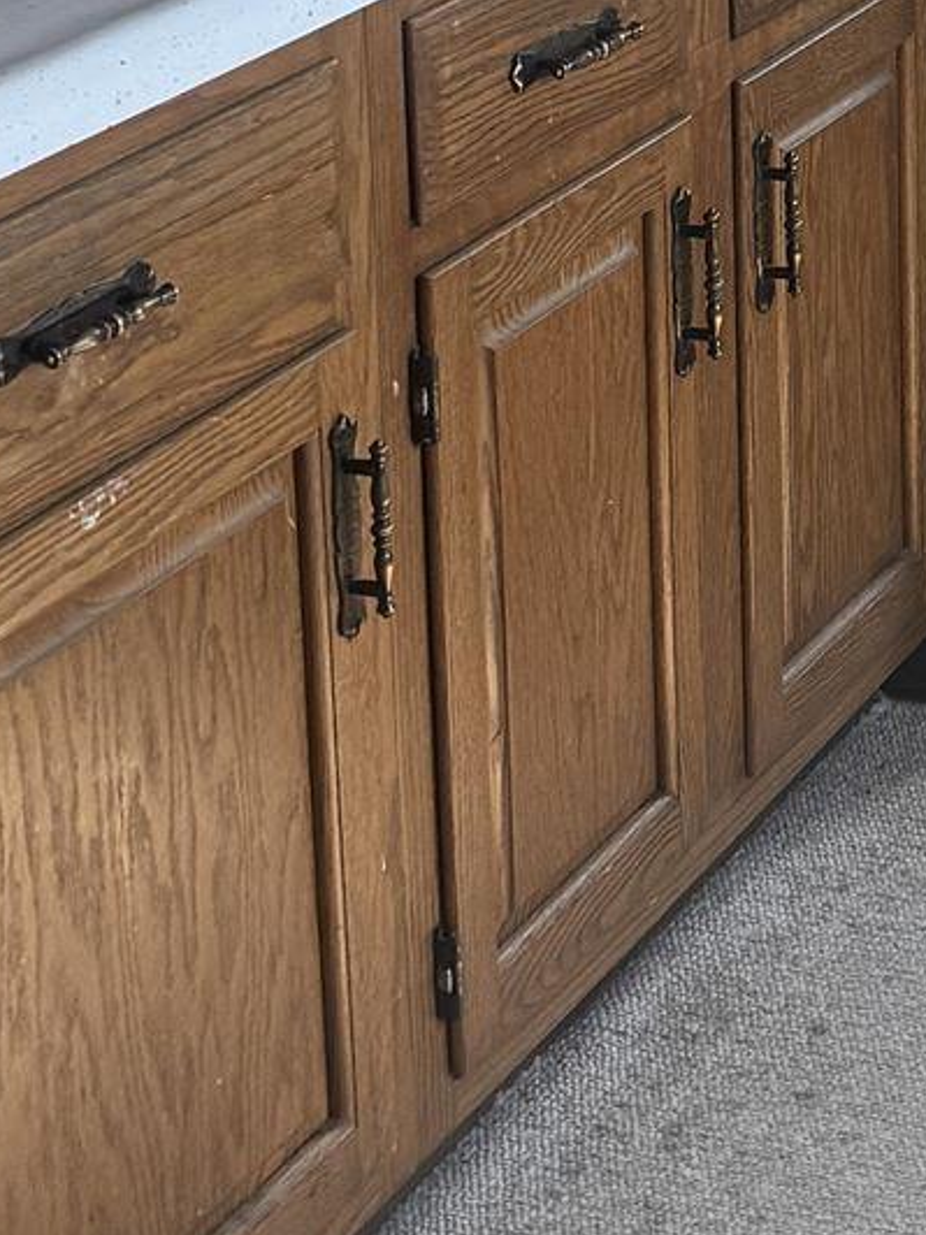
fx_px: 3709
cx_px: 1532
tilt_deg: -11.2
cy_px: -376
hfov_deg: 13.2
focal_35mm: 104
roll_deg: -0.9
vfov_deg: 17.7
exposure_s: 1/111
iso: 200
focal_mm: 6.76
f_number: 1.78
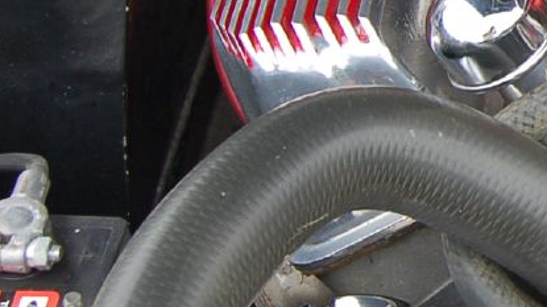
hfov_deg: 15.1
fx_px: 1928
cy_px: -80
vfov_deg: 9.0
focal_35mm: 133
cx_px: 796
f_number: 5.6
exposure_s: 1/125
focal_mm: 22
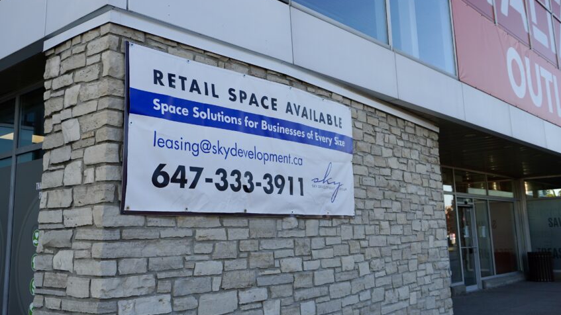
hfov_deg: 52.8
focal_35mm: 38
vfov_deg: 31.1
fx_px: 565
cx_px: 276
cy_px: 122
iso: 100
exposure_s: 1/250
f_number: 5
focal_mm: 20
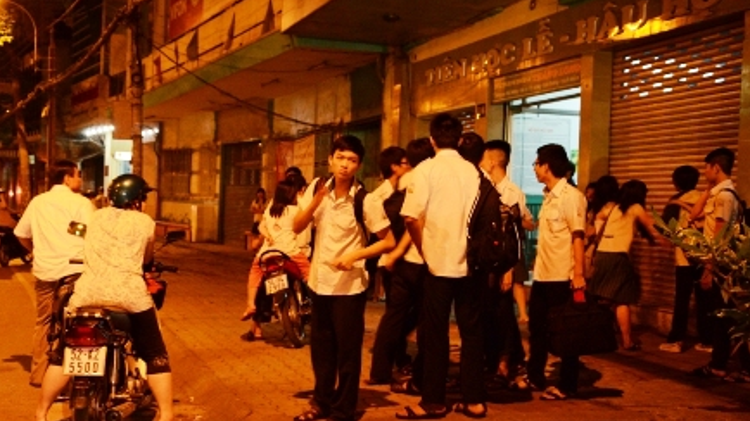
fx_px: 1094
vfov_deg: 21.8
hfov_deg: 37.9
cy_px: 191
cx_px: 366
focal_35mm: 55
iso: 2500
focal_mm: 34
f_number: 5
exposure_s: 1/20
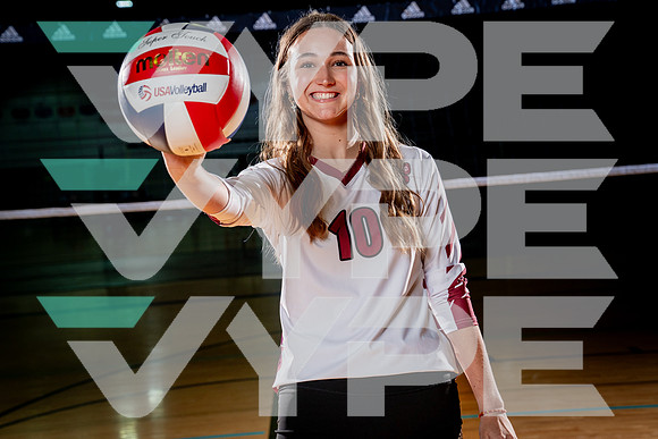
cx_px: 329
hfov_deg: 26.8
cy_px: 220
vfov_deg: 18.1
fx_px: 1382
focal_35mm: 76
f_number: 5.6
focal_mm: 70
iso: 250
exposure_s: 1/250
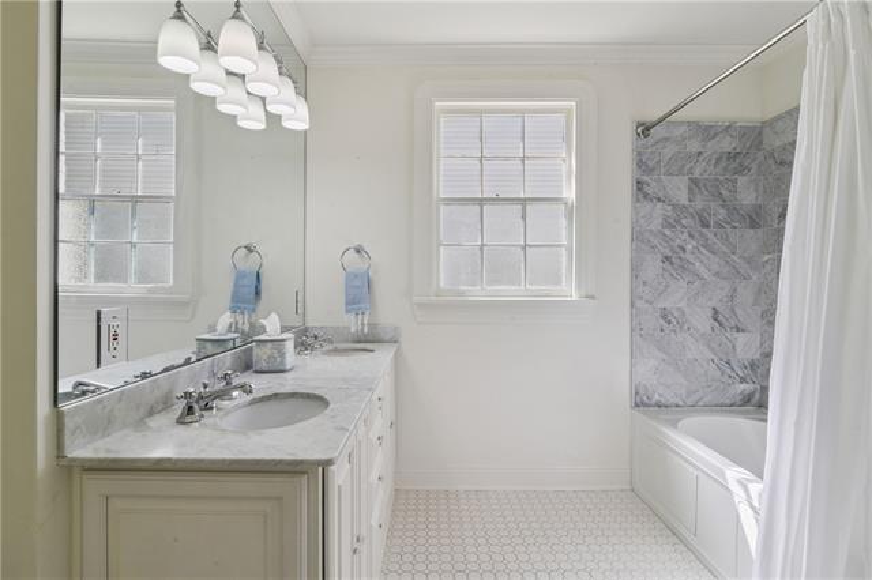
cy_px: 290
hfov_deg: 96.8
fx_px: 387
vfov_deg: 73.7
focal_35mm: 16
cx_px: 436
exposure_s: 1/125
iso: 400
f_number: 13
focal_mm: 16
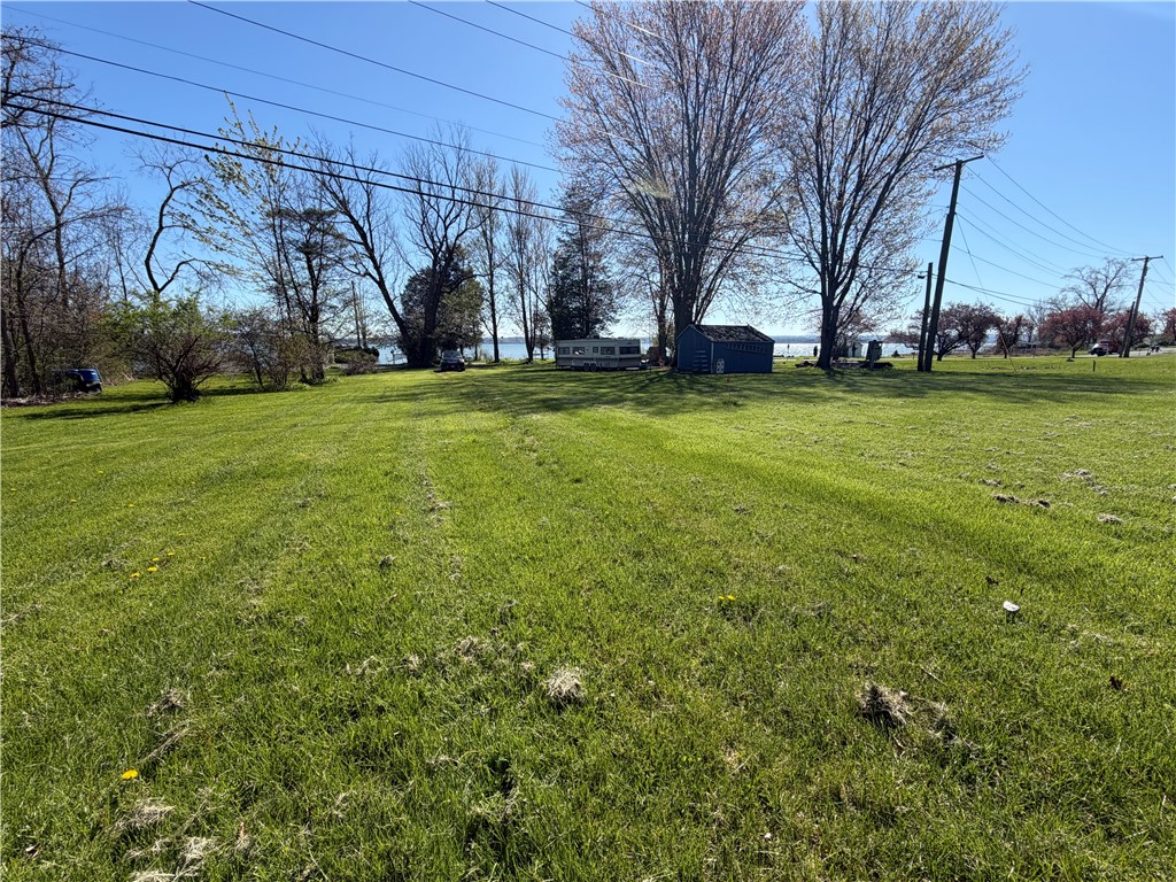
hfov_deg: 102.1
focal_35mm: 14
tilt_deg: -12.2
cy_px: 441
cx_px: 588
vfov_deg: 85.7
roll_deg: +0.0
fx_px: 476
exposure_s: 1/770
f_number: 2.2
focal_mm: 2.22
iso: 20
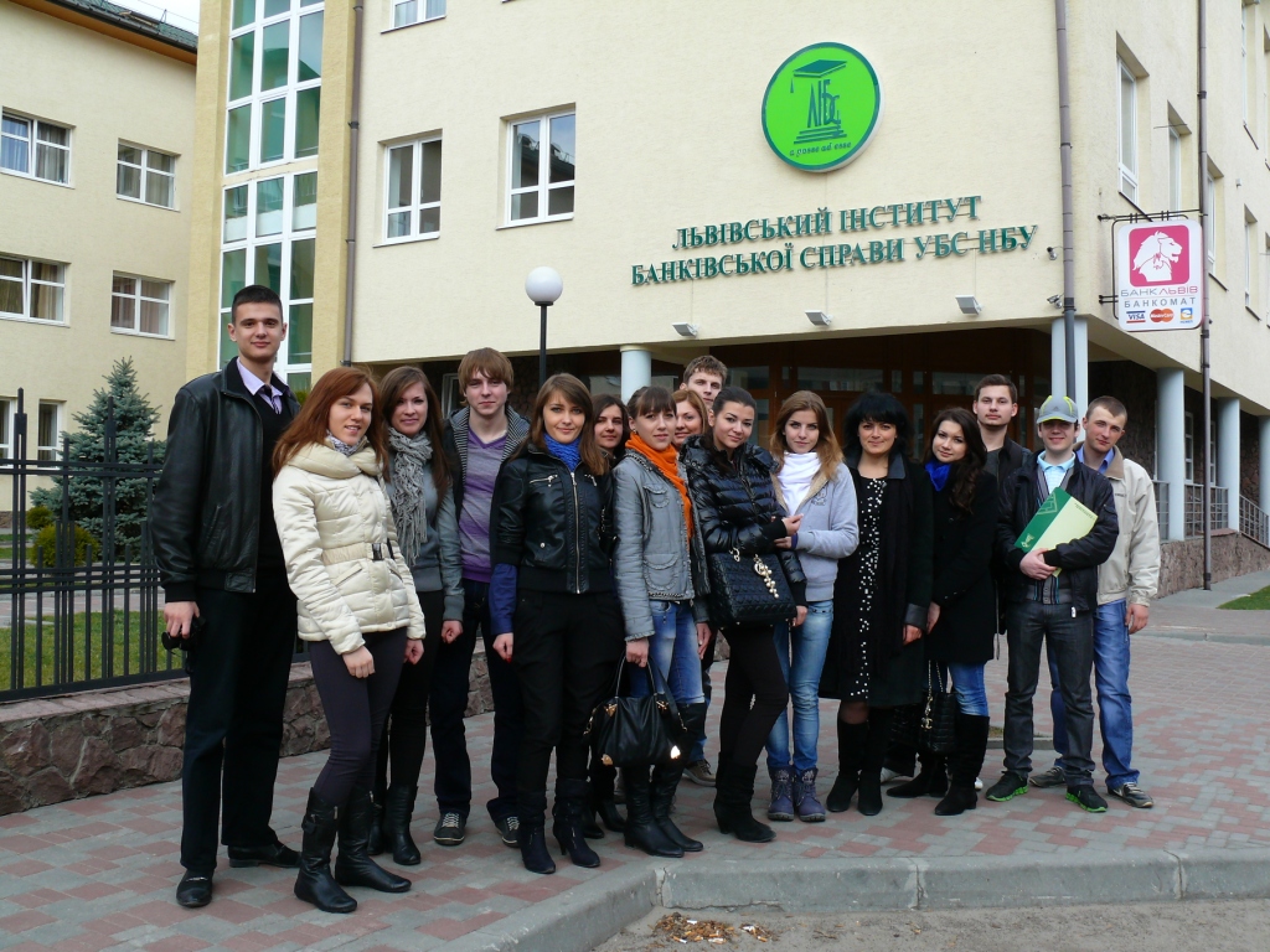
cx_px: 635
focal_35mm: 35
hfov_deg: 52.6
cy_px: 476
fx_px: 1284
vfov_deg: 40.7
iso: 100
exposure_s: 1/250
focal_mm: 7.4
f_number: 5
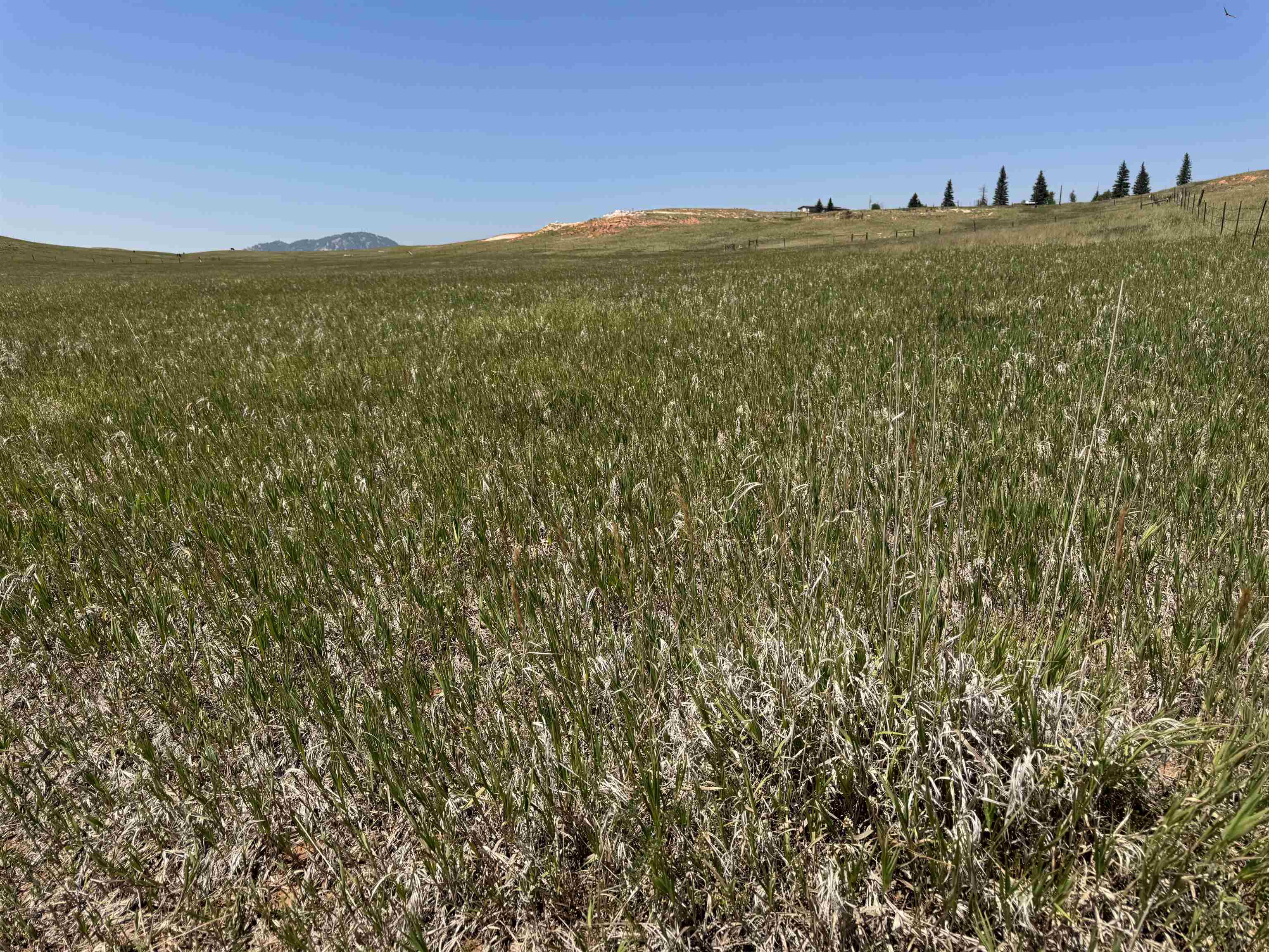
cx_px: 634
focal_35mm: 24
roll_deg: +0.5
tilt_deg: -12.7
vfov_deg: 56.8
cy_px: 476
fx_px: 880
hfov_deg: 71.6
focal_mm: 6.76
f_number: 1.78
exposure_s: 1/4310
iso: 80
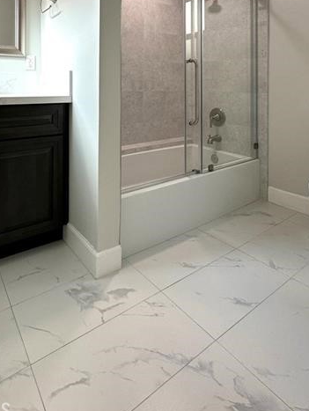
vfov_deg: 67.3
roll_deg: +0.5
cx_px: 121
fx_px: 273
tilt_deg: -0.5
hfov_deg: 58.4
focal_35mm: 23
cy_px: 85
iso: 64
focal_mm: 2.22
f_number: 2.2
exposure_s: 1/120
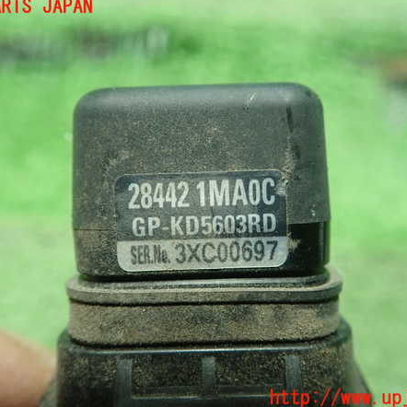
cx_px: 202
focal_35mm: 36
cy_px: 203
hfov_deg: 46.0
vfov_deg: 46.0
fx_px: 479
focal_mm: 5.5
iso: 800
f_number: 2.3
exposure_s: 1/125
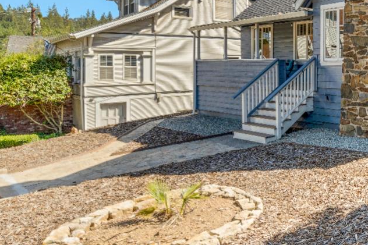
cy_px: 61
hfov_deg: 41.5
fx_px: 388
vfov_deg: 34.3
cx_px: 395
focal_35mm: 38
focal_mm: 16
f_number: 9
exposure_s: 1/640
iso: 400
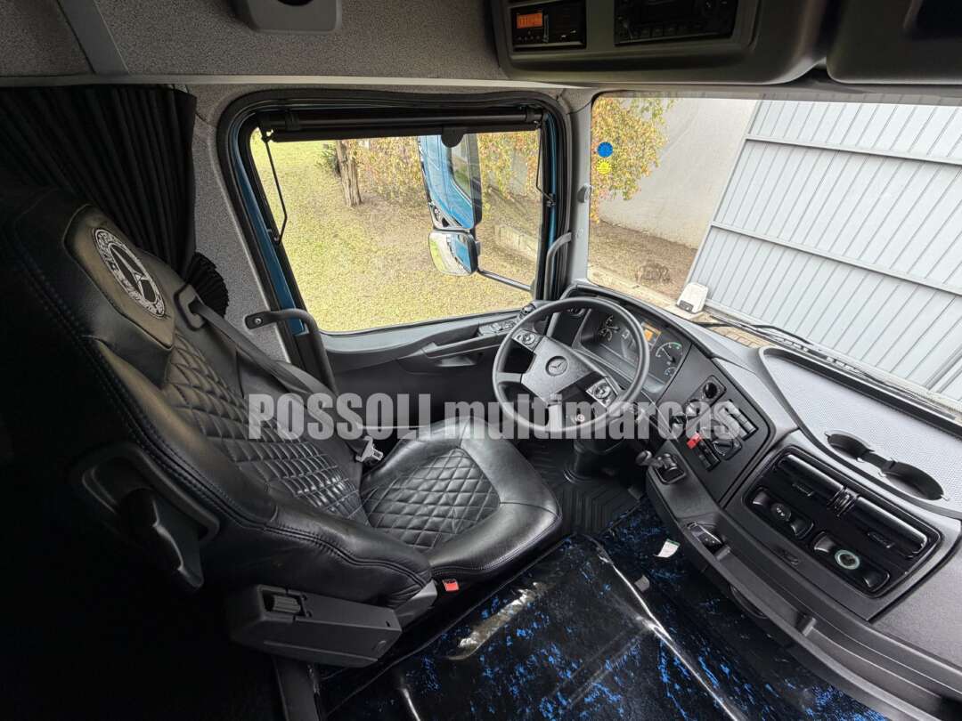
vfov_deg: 85.7
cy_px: 360
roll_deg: -3.1
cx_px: 481
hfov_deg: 102.1
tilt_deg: -36.1
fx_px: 389
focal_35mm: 14
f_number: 2.2
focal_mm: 2.22
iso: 160
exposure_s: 1/121
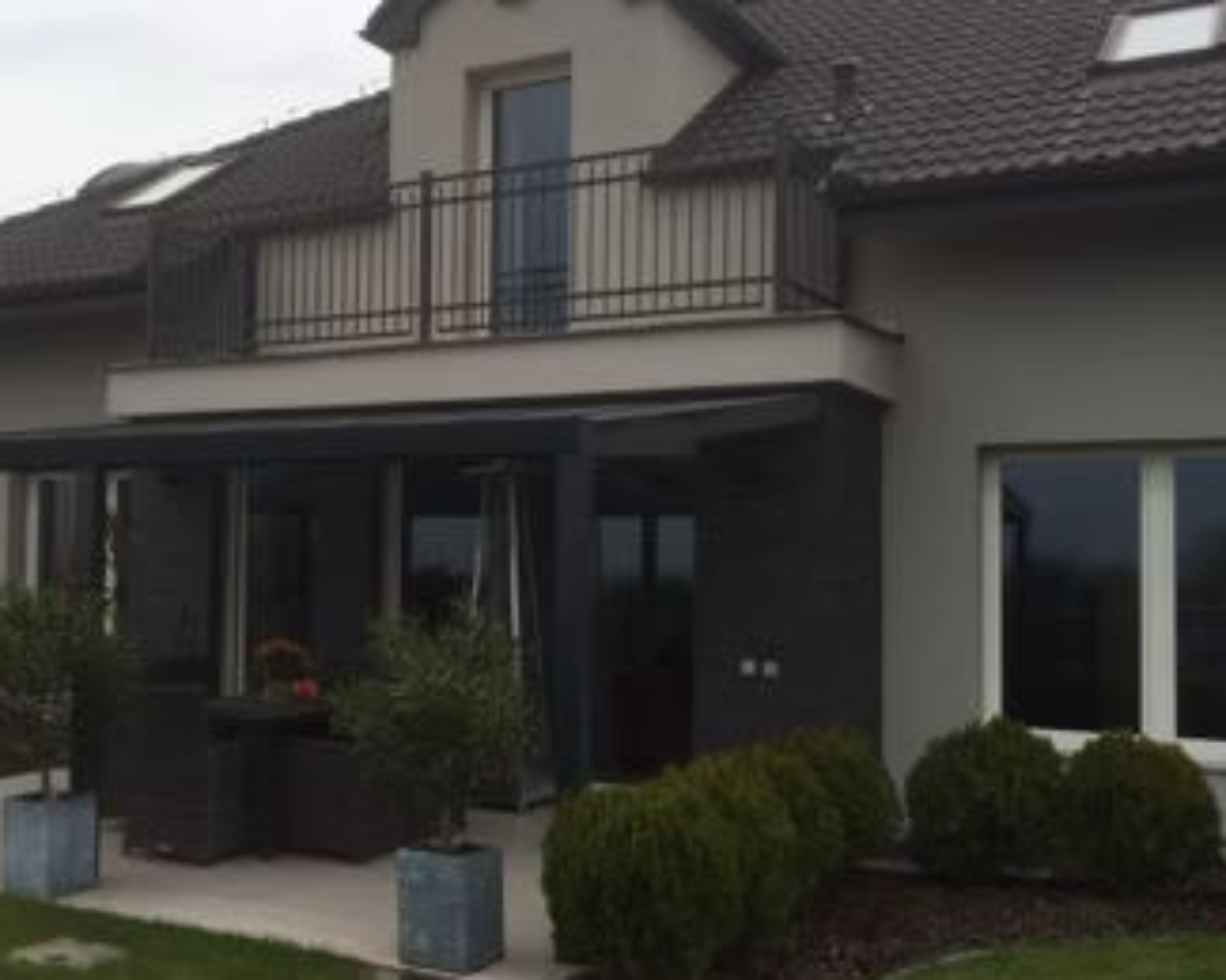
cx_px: 329
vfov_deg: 35.7
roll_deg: -0.7
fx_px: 1524
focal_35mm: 42
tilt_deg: +0.3
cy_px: 499
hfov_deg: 42.7
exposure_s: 1/299
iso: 32
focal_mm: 4.15
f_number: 2.2
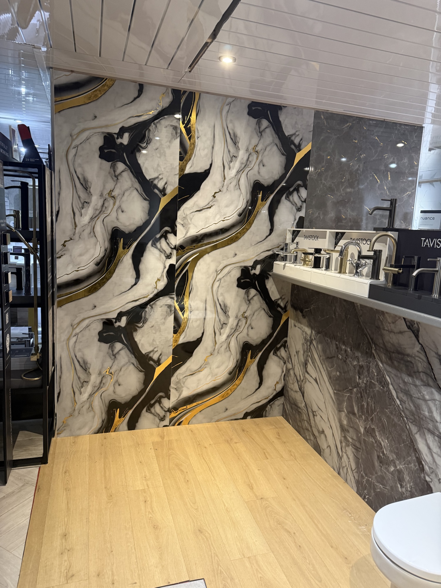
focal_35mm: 24
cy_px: 294
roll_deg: -3.2
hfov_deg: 56.8
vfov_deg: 71.6
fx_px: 408
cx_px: 220
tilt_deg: -9.3
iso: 250
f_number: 1.78
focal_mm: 6.76
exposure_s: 1/50
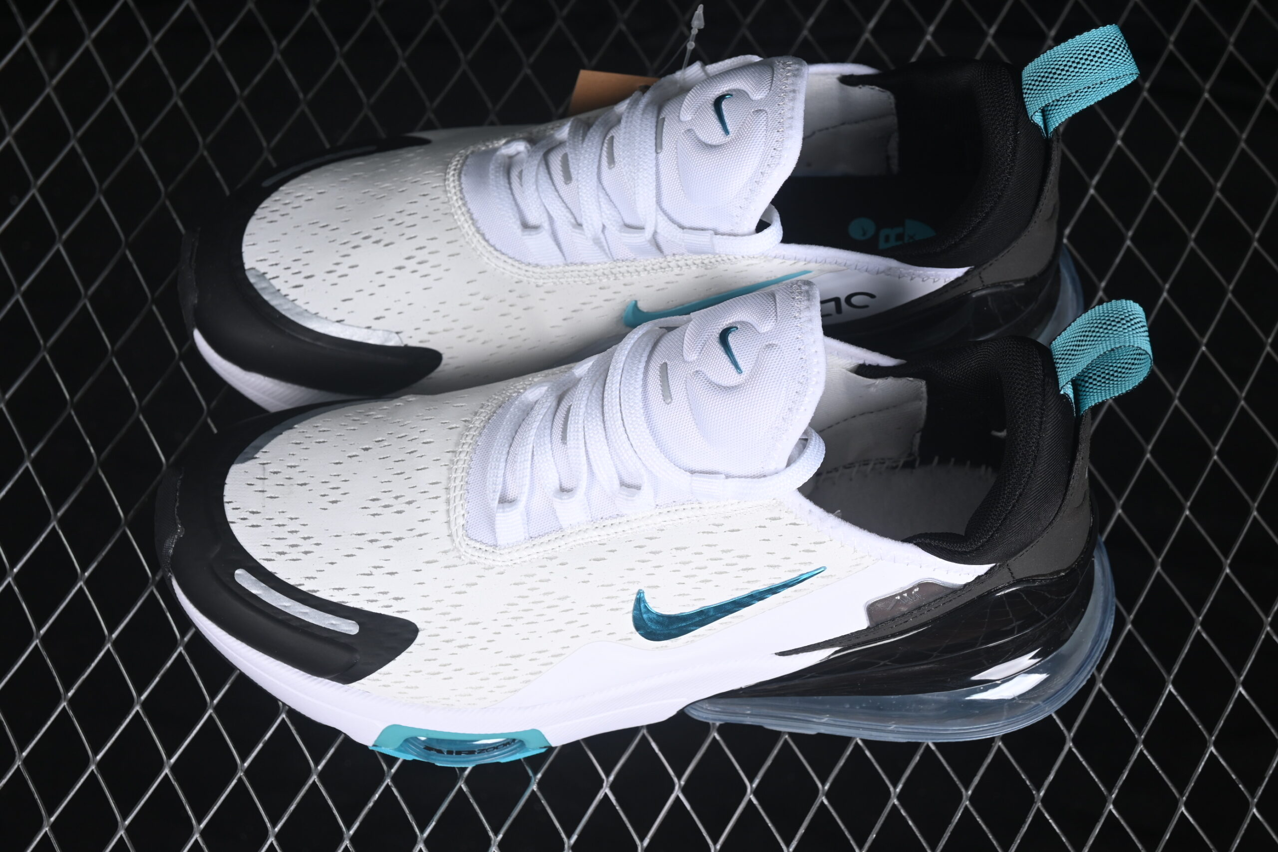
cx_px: 639
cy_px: 426
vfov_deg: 18.2
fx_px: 2662
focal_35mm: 75
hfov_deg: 27.0
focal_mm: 50
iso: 160
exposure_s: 1/80
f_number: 7.1
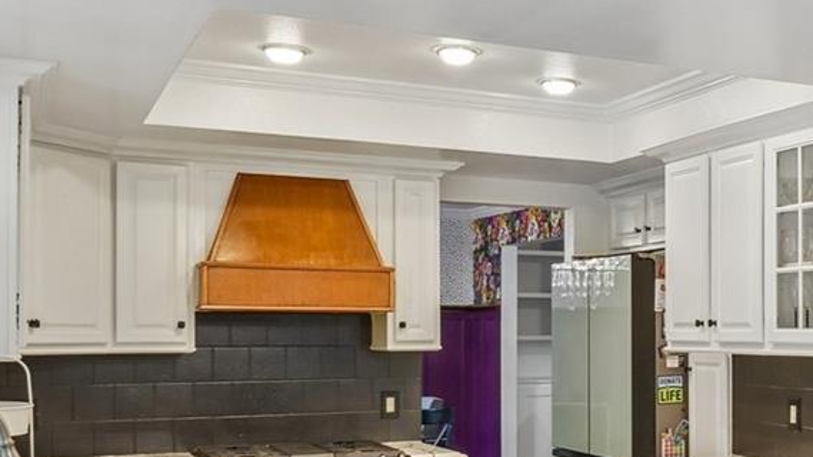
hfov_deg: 35.6
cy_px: 348
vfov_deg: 22.4
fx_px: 1142
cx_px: 802
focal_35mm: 53
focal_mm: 12
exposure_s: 1/10
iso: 400
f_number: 8
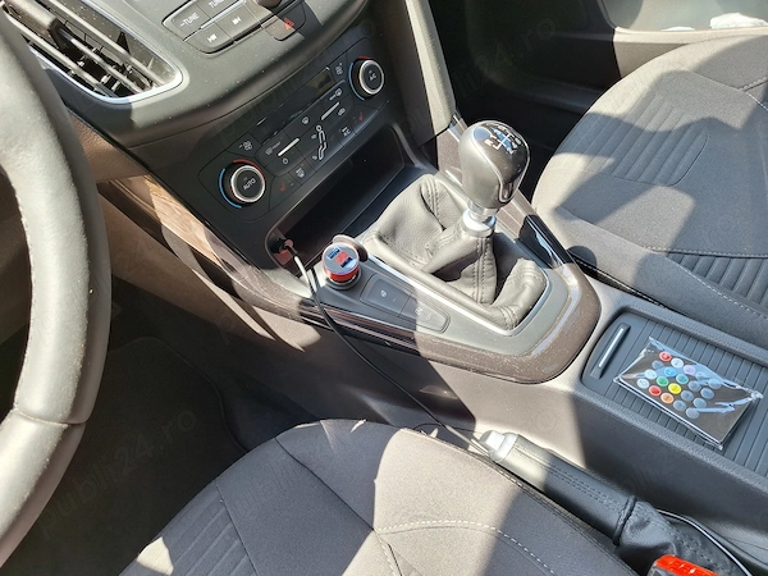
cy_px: 288
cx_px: 384
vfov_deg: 58.9
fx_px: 510
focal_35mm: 23
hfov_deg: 73.9
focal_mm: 5.54
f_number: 1.8
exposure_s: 1/168
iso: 40
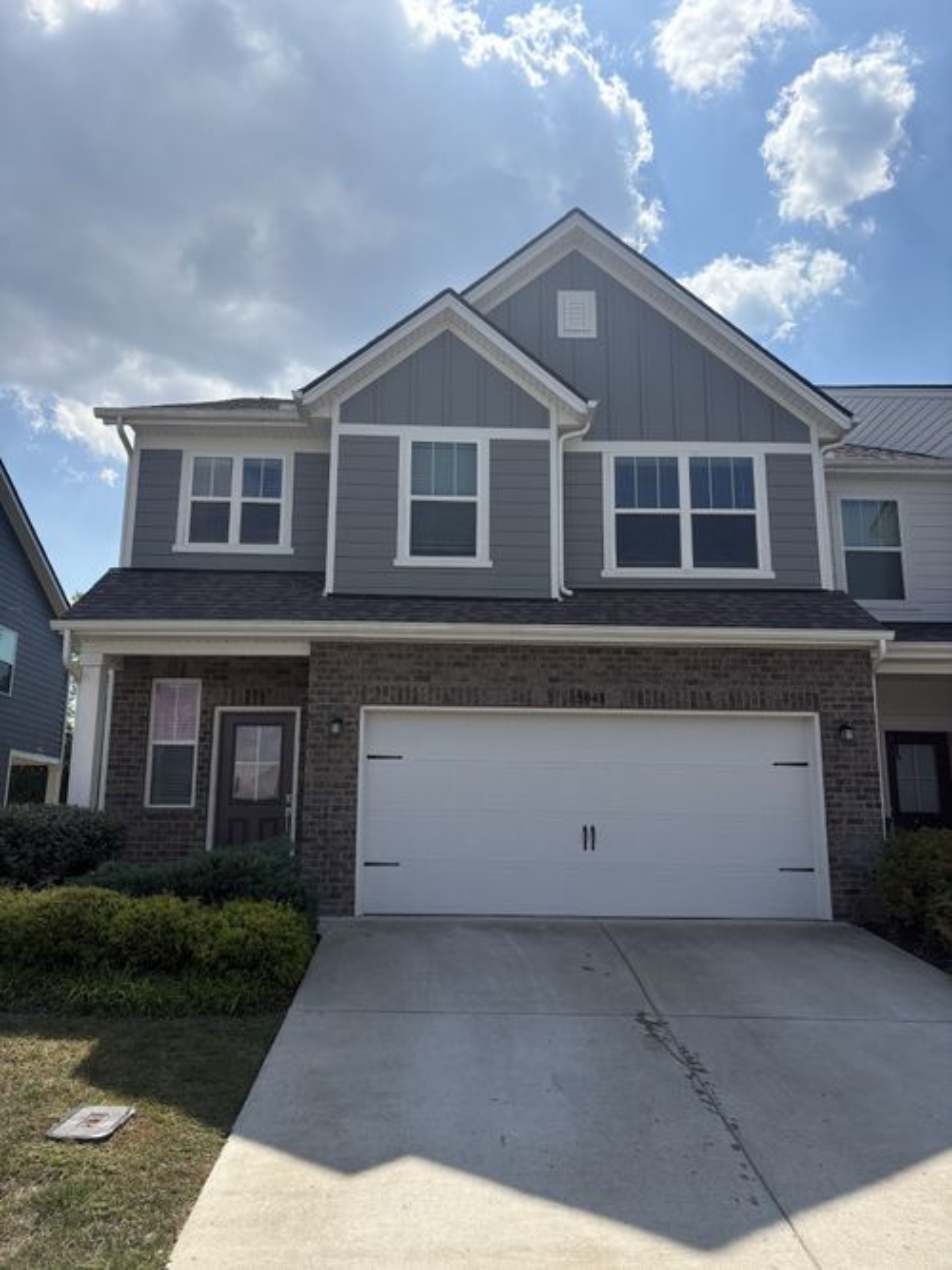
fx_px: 954
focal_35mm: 26
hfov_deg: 53.0
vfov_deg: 67.3
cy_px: 635
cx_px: 476
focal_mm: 5.96
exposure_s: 1/7813
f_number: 1.6
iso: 80
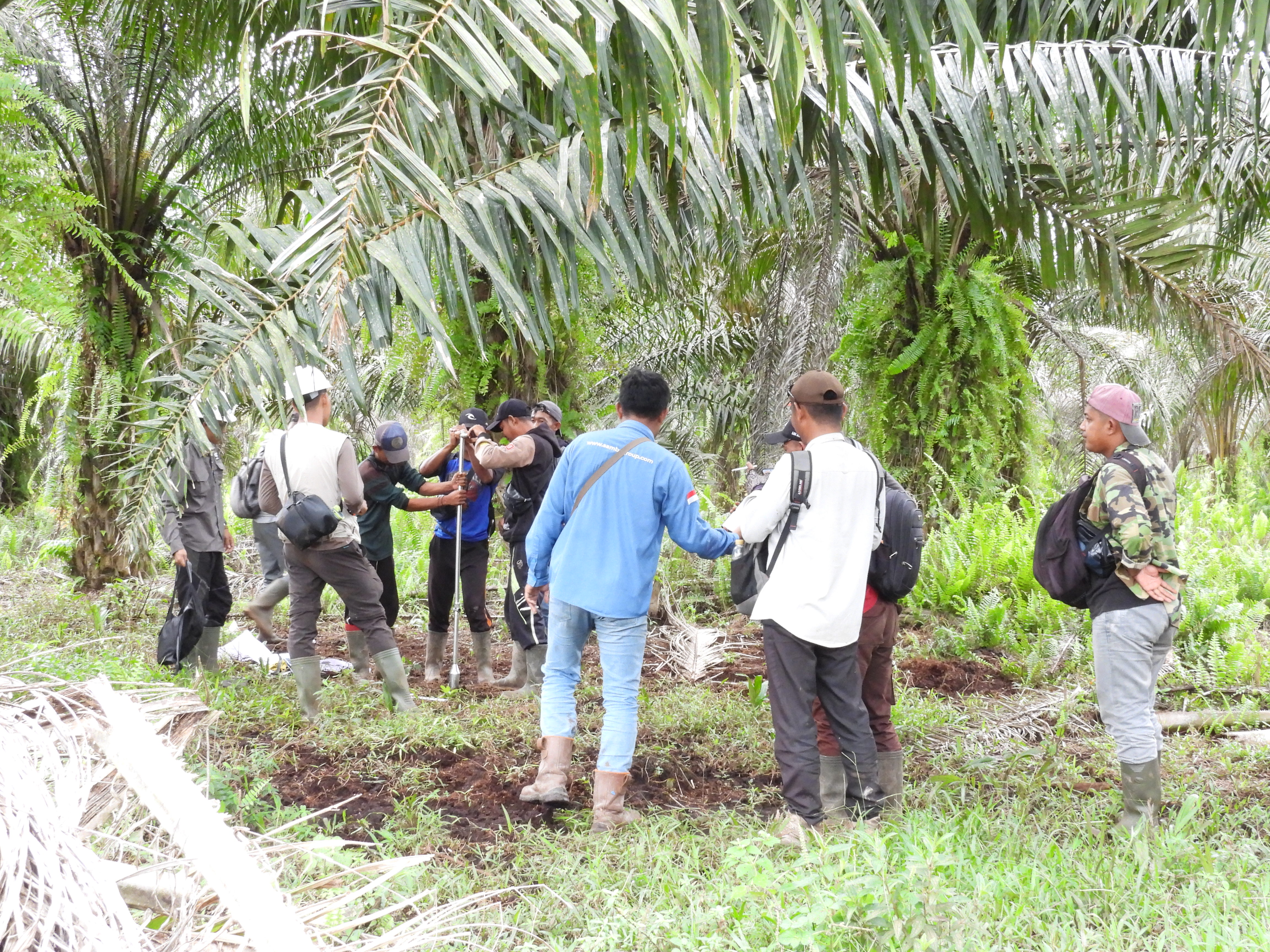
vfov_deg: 24.4
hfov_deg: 32.2
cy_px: 476
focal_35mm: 60
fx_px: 2201
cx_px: 635
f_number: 6.3
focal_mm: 10.7
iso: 800
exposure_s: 1/60
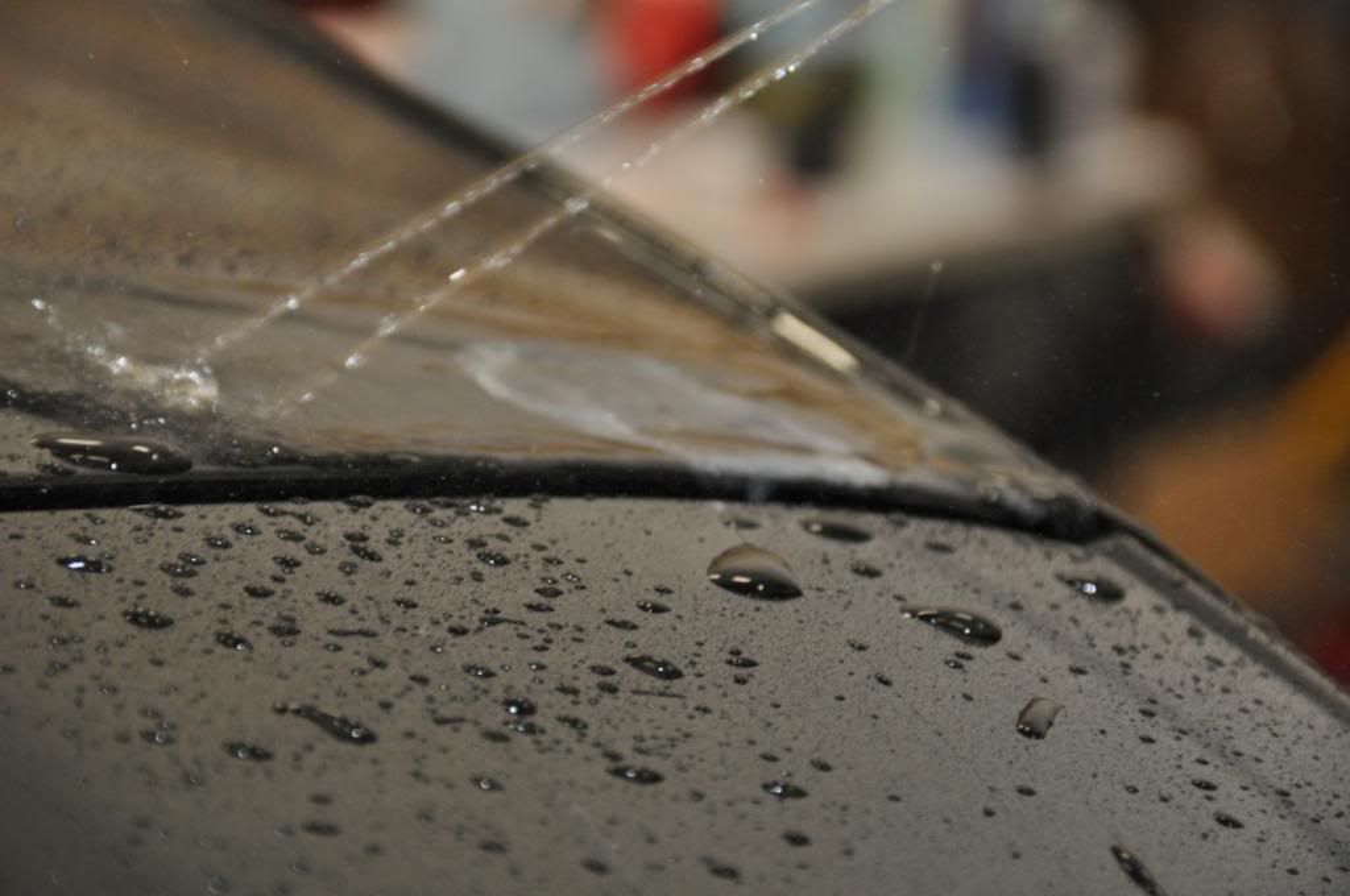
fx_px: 5505
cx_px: 675
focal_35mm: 147
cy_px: 448
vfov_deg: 9.3
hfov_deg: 14.0
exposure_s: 1/60
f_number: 5.6
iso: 800
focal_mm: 98
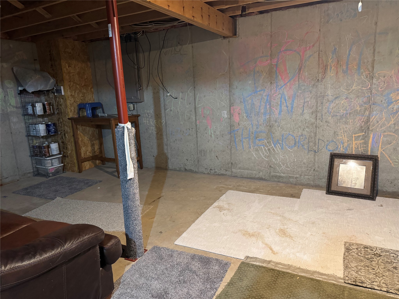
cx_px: 200
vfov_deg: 56.8
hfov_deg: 71.6
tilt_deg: -12.5
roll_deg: +2.3
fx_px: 277
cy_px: 150
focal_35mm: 24
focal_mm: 6.76
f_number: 1.78
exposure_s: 1/40
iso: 800
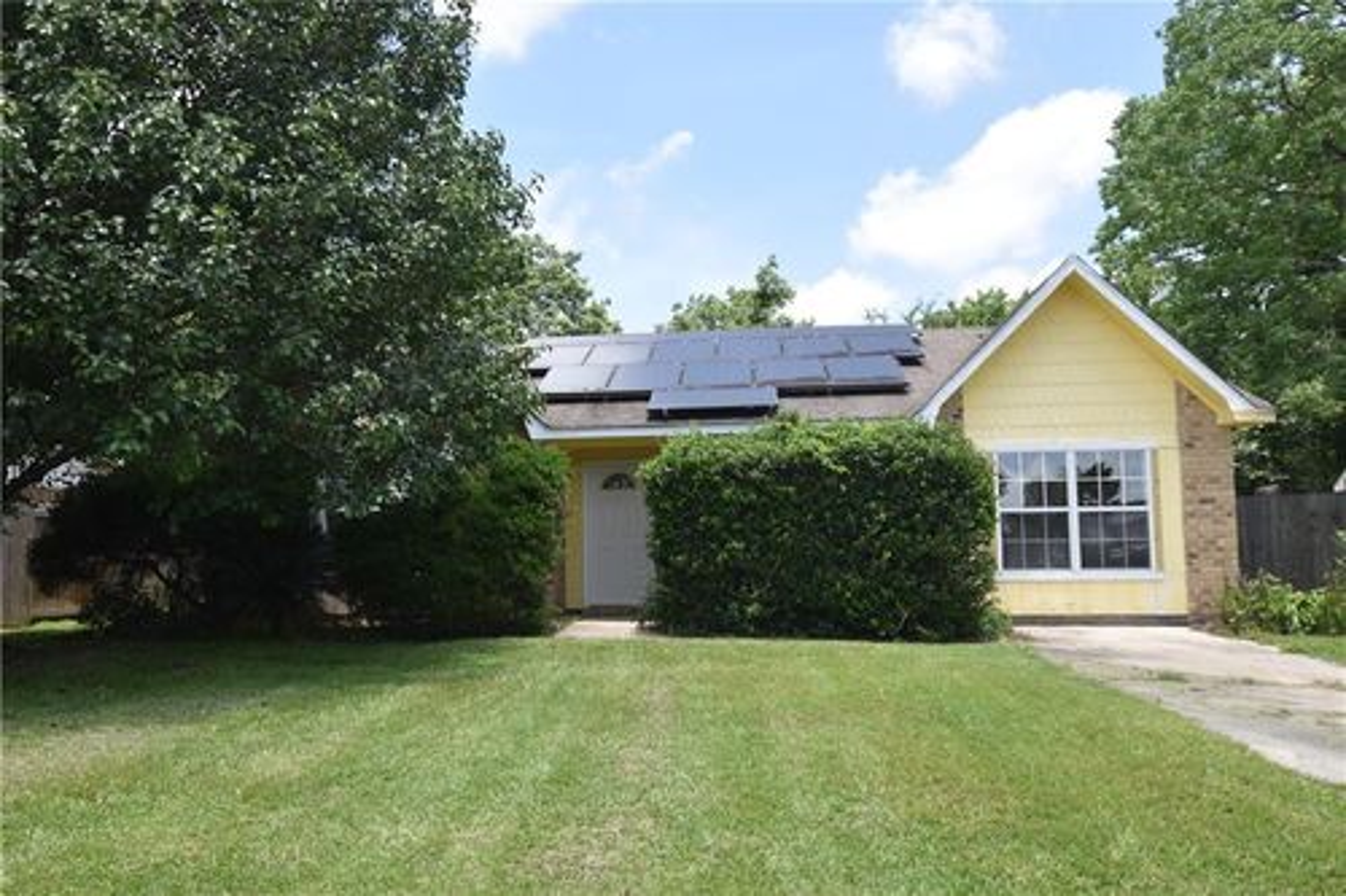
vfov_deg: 59.5
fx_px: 785
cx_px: 673
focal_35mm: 21
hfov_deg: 81.2
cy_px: 448
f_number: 6.3
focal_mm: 14
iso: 200
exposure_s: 1/250
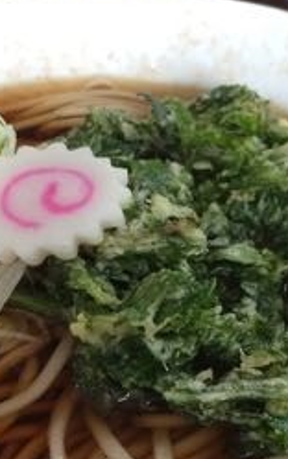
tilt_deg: -45.0
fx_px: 865
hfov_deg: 18.9
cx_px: 137
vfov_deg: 29.4
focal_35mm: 69
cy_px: 332
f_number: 2.2
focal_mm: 4.15
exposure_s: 1/33
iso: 40
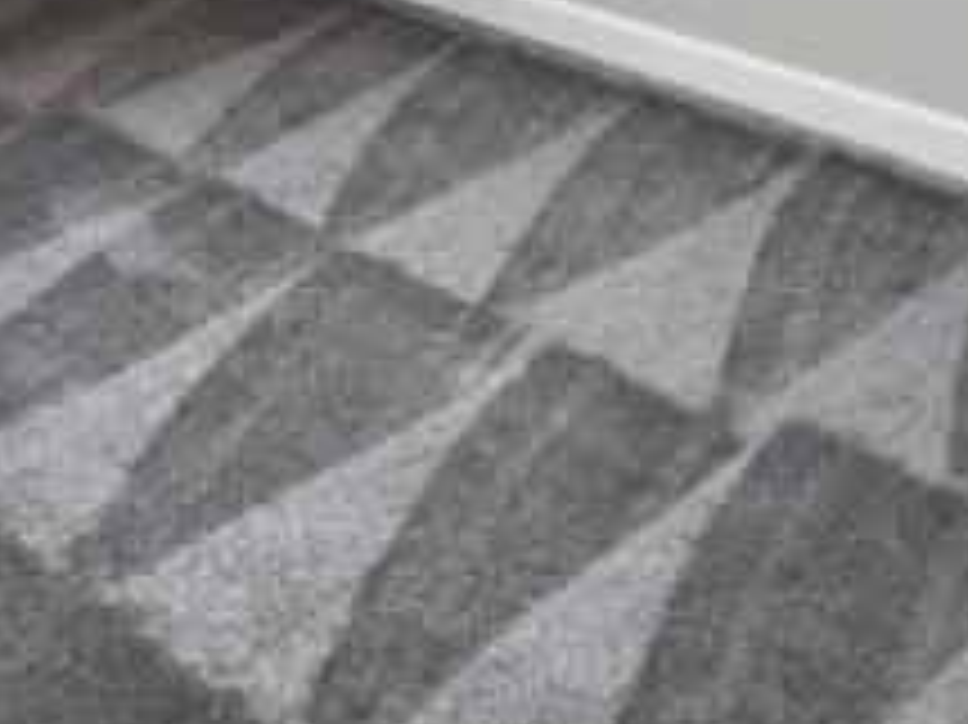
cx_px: -45
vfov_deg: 18.5
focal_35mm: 62
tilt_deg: -4.7
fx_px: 1733
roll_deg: +0.2
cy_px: -576
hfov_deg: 28.8
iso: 250
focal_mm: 1.57
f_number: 1.8
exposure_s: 1/99
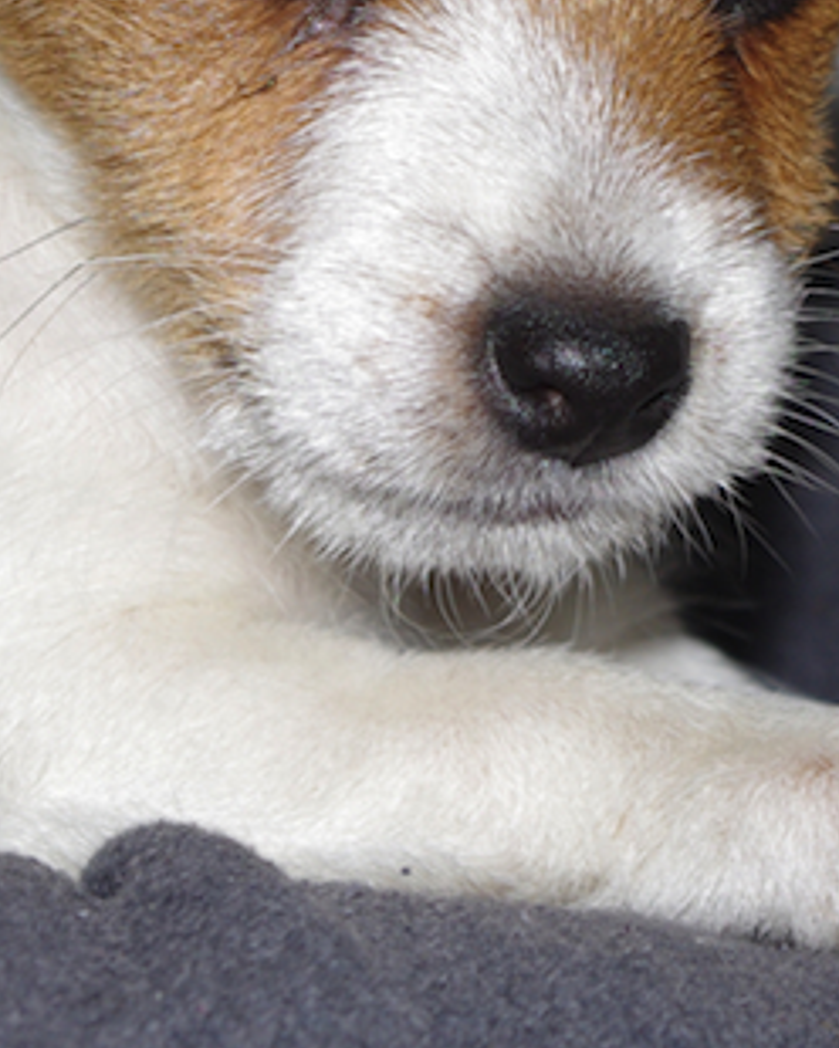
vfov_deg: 8.8
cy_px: 122
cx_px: 548
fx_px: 6766
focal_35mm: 218
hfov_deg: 7.1
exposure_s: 1/180
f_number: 7.1
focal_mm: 47.5
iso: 400
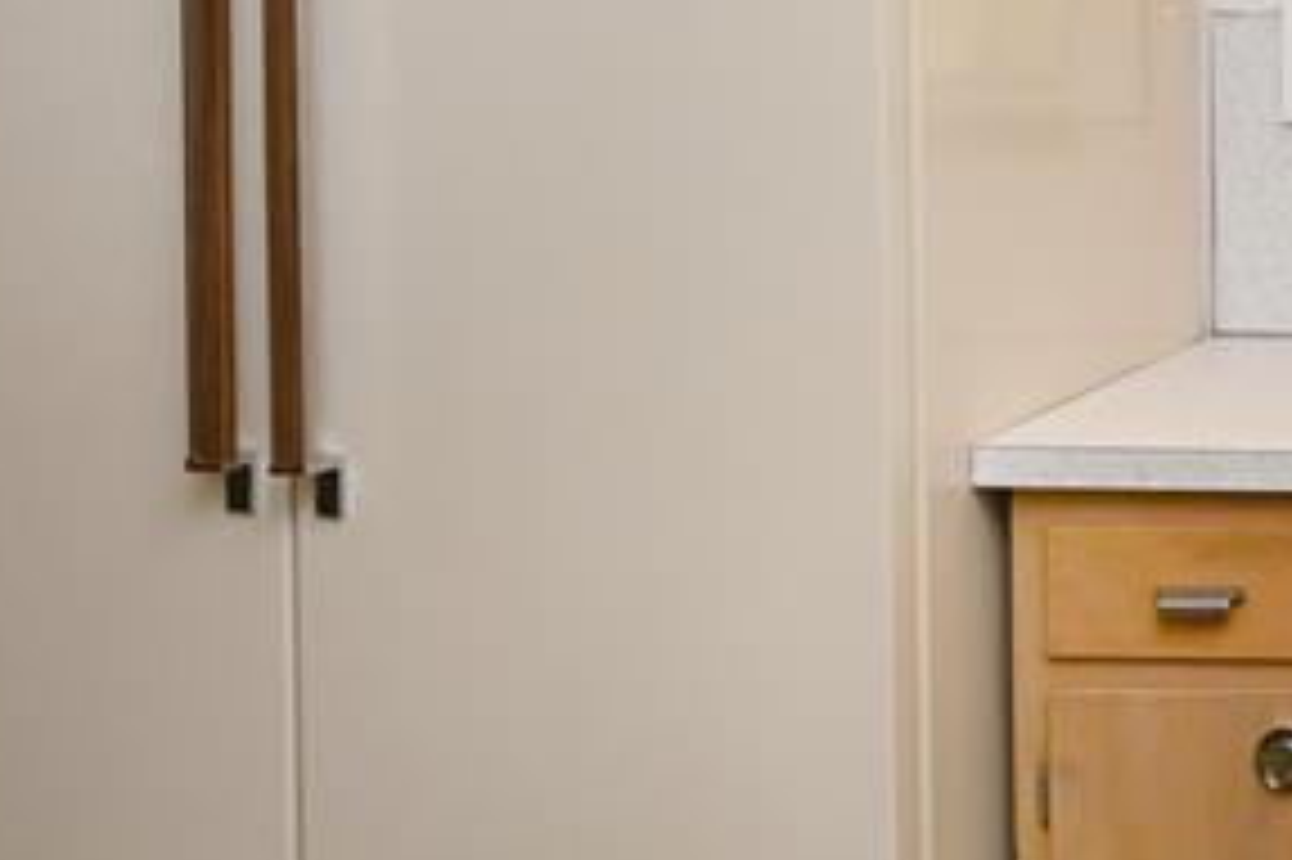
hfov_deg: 26.3
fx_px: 1793
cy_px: 126
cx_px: 2021
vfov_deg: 26.3
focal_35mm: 50
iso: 320
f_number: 9
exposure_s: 1/60
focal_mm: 14
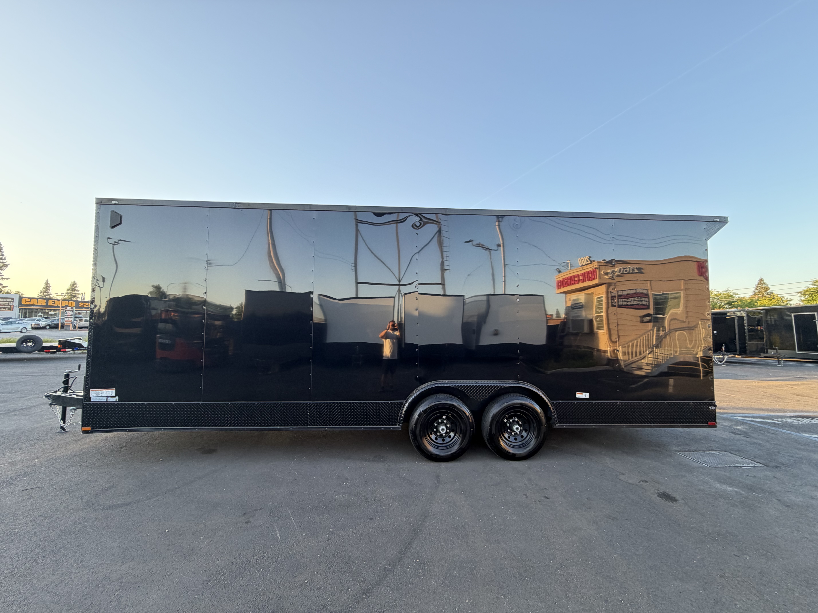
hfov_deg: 102.1
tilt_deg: +4.7
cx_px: 409
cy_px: 306
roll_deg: -0.1
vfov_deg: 85.7
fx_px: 331
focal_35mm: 14
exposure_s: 1/121
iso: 125
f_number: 2.2
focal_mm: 2.22
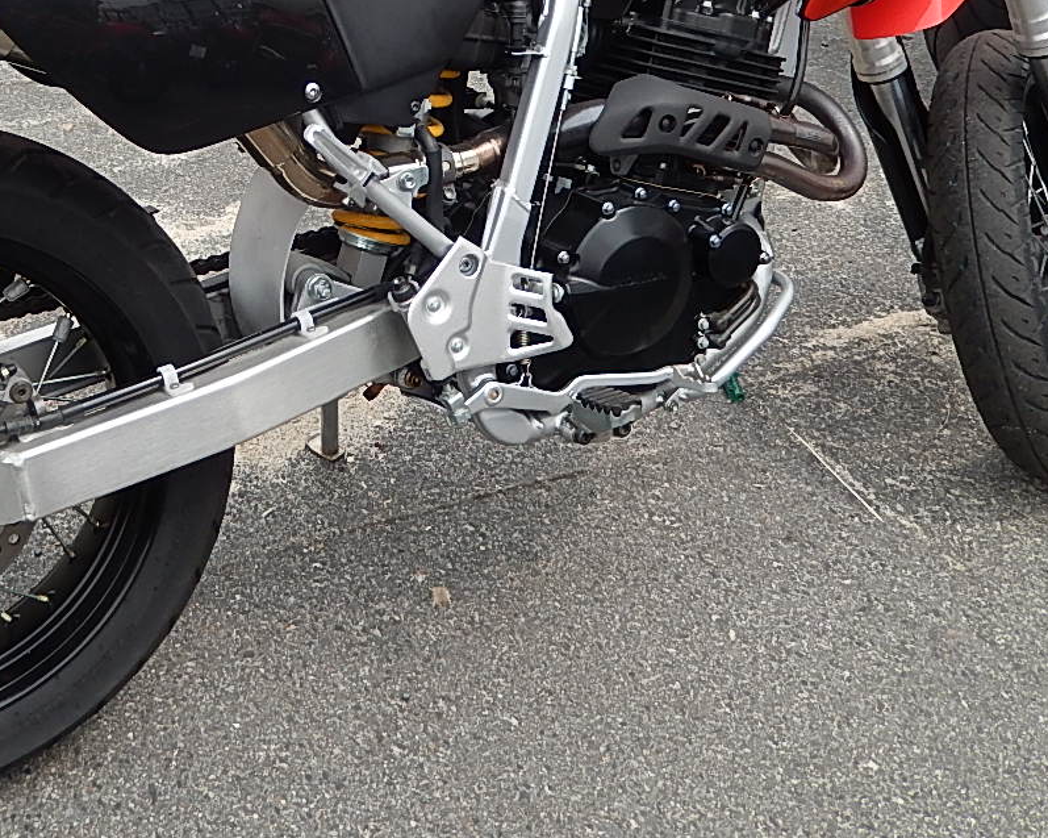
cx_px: 284
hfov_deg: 37.3
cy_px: 82
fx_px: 1519
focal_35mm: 49
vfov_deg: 29.5
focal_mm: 4.5
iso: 125
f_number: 3.4
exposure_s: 1/640
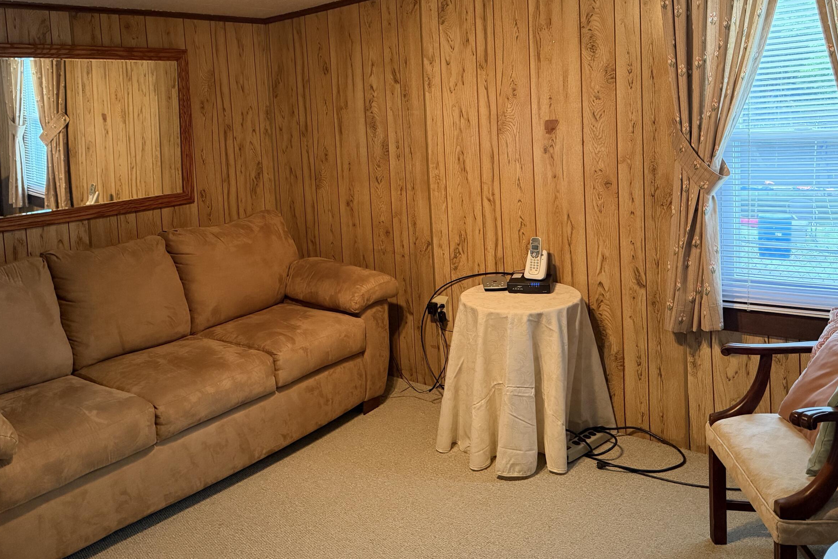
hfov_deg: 58.5
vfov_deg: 40.4
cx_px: 356
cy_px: 172
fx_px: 745
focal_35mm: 32
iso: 800
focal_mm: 6.76
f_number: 1.78
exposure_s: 1/60
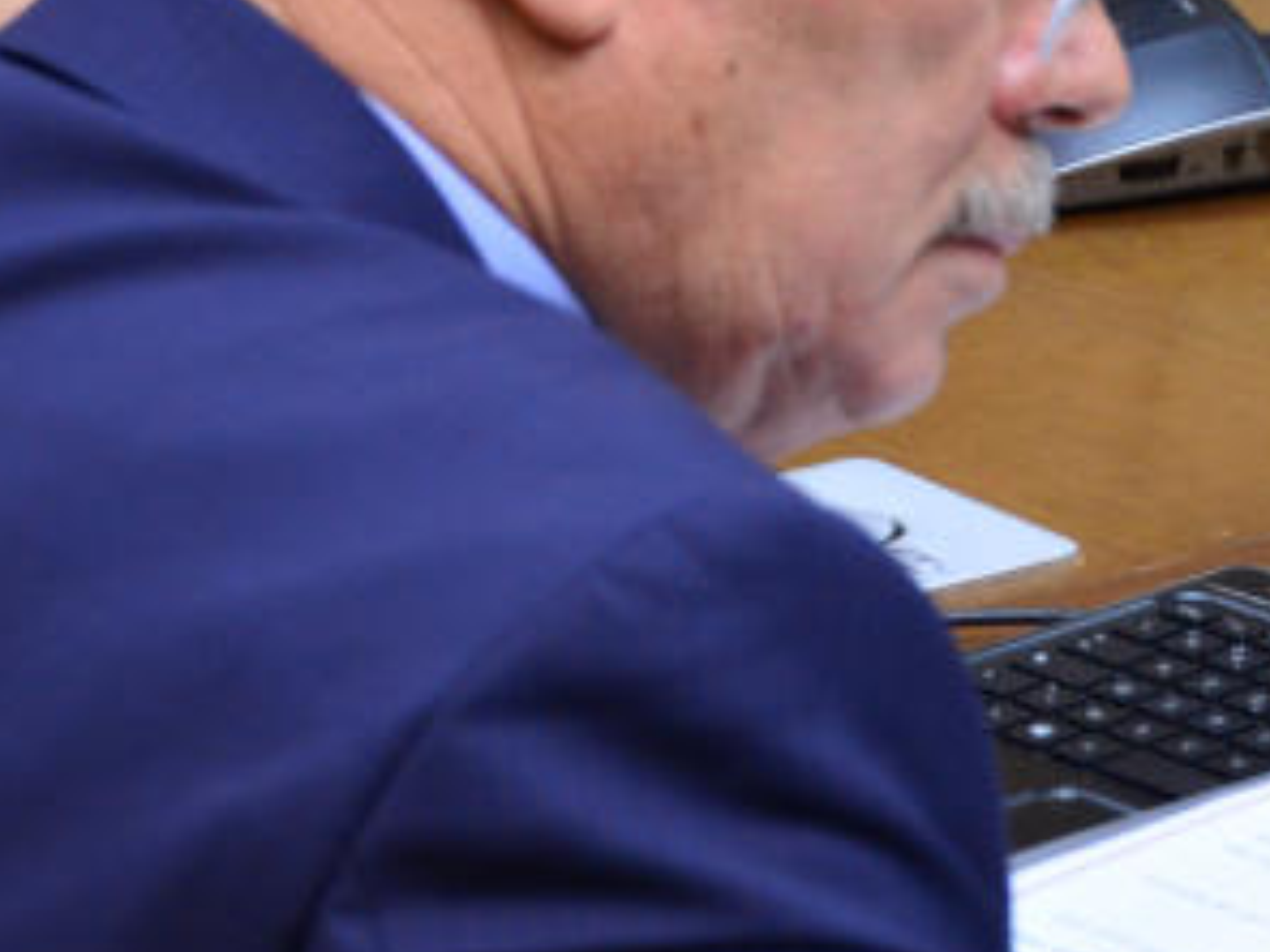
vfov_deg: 7.0
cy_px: 626
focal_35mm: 211
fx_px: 7741
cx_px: 1206
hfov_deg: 9.3
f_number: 7.1
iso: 1250
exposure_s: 1/60
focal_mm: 65
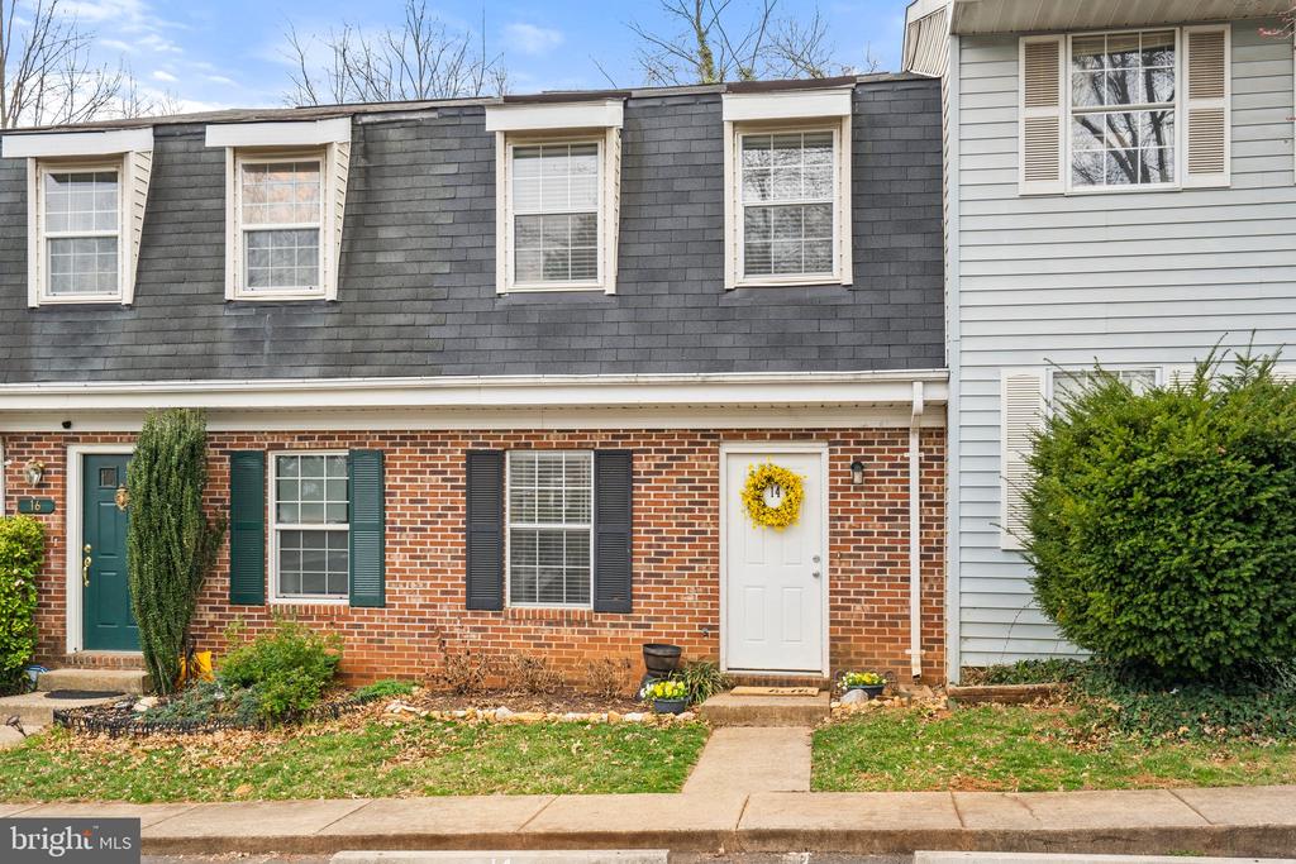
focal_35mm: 29
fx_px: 1044
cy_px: 432
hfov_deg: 63.7
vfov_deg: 45.0
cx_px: 648
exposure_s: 1/60
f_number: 10
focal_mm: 29
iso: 250
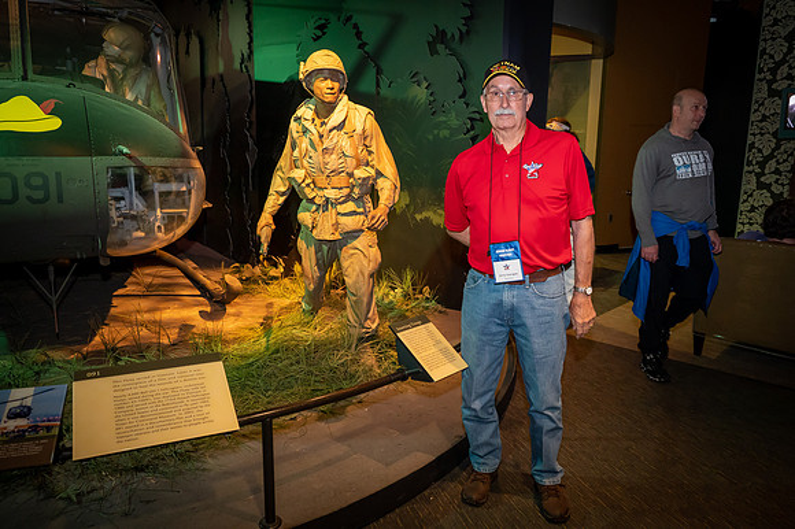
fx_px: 618
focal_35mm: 28
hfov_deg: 65.5
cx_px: 398
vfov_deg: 46.4
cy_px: 264
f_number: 5.6
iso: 5600
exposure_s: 1/50
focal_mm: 28
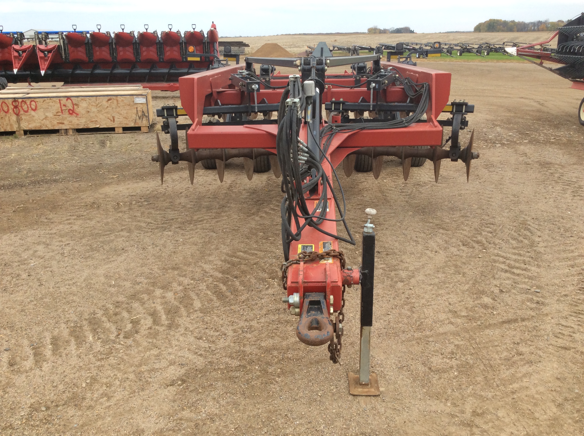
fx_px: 539
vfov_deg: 44.1
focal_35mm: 32
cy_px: 218
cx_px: 292
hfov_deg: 56.9
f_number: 2.4
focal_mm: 3.3
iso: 32
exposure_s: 1/191
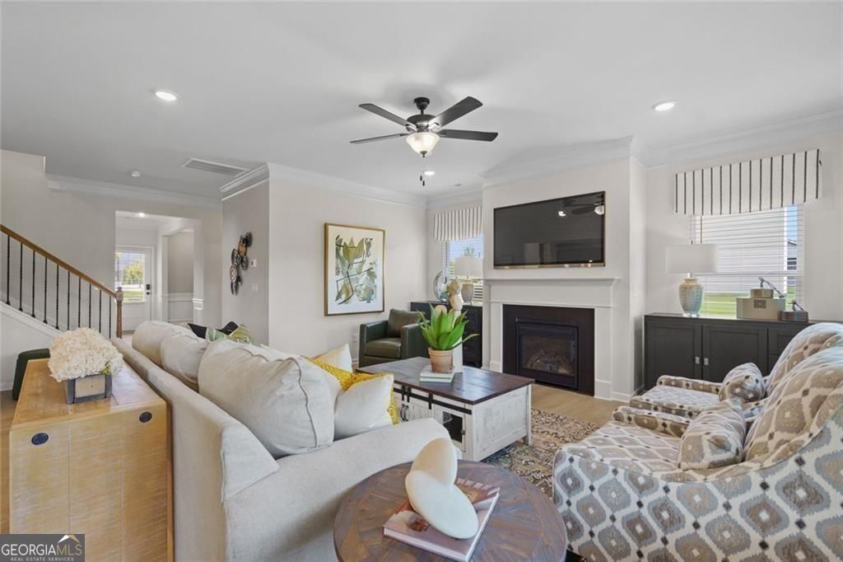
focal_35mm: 16
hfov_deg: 96.8
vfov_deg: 73.7
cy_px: 281
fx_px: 375
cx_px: 422
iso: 1250
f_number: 6.3
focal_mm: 16
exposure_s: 1/20
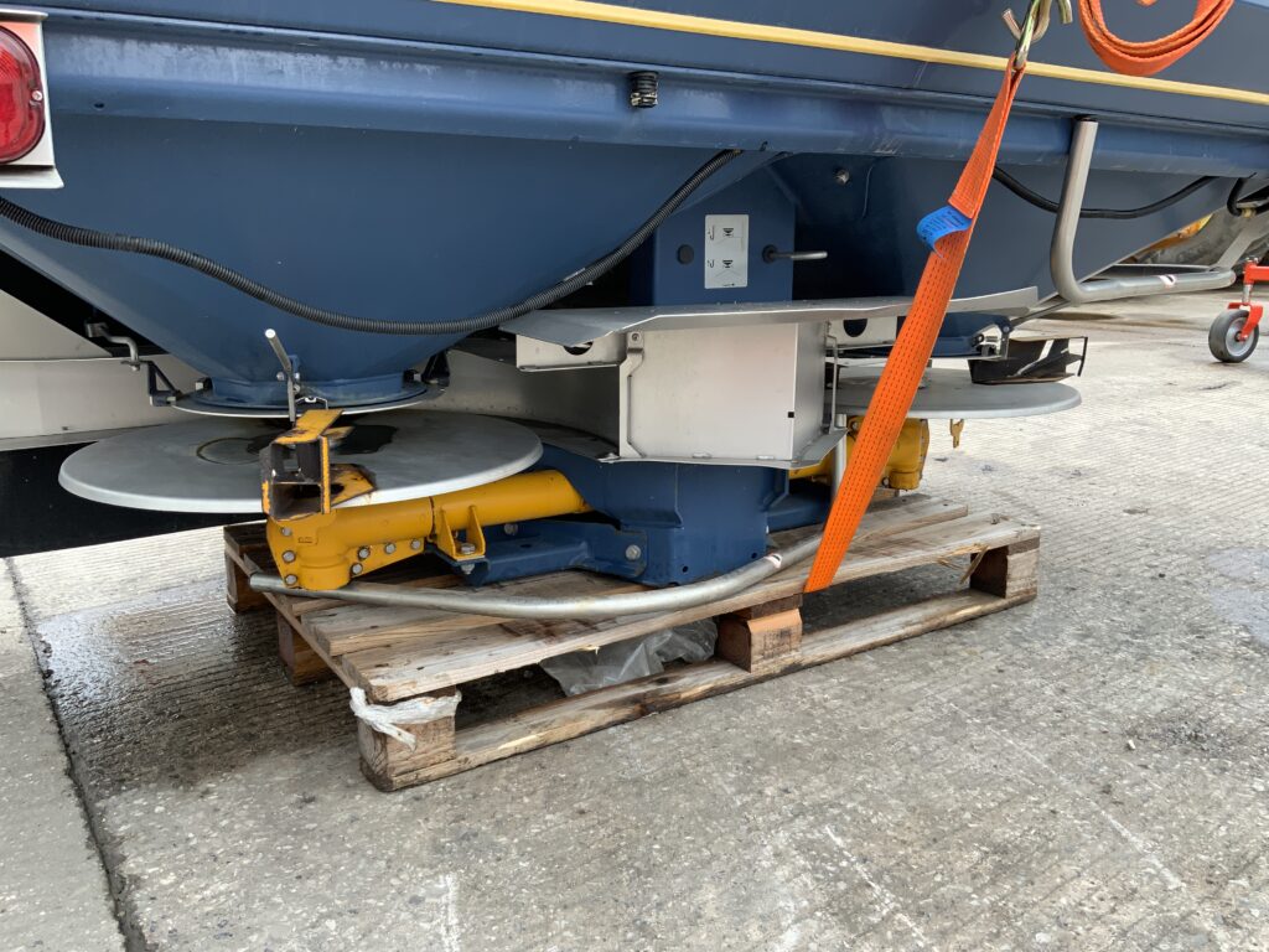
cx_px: 634
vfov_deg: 48.2
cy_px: 476
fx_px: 1063
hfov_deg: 61.7
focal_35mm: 29
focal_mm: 3
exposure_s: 1/280
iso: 16
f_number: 1.8
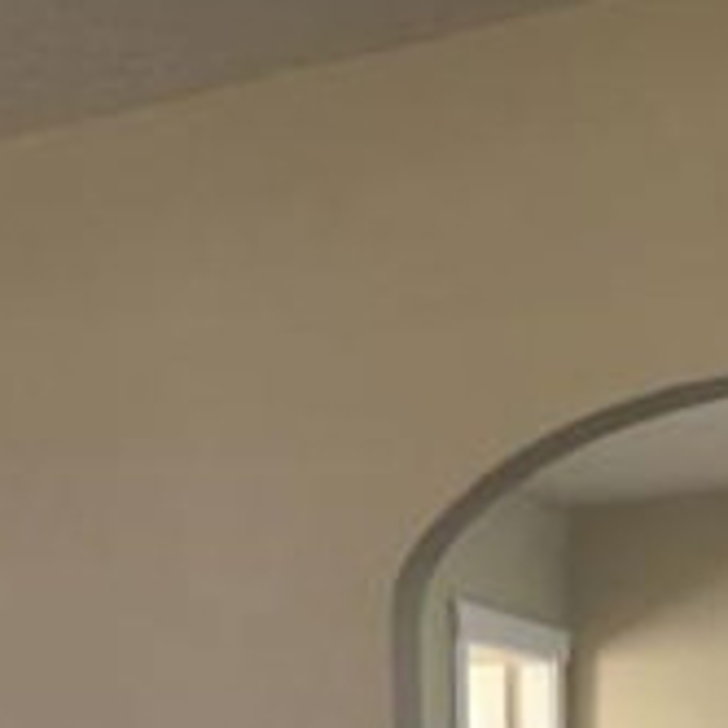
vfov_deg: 16.4
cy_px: 1000
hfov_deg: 17.2
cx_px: 13
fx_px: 2356
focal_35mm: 99
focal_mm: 4.15
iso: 50
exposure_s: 1/30
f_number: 2.2
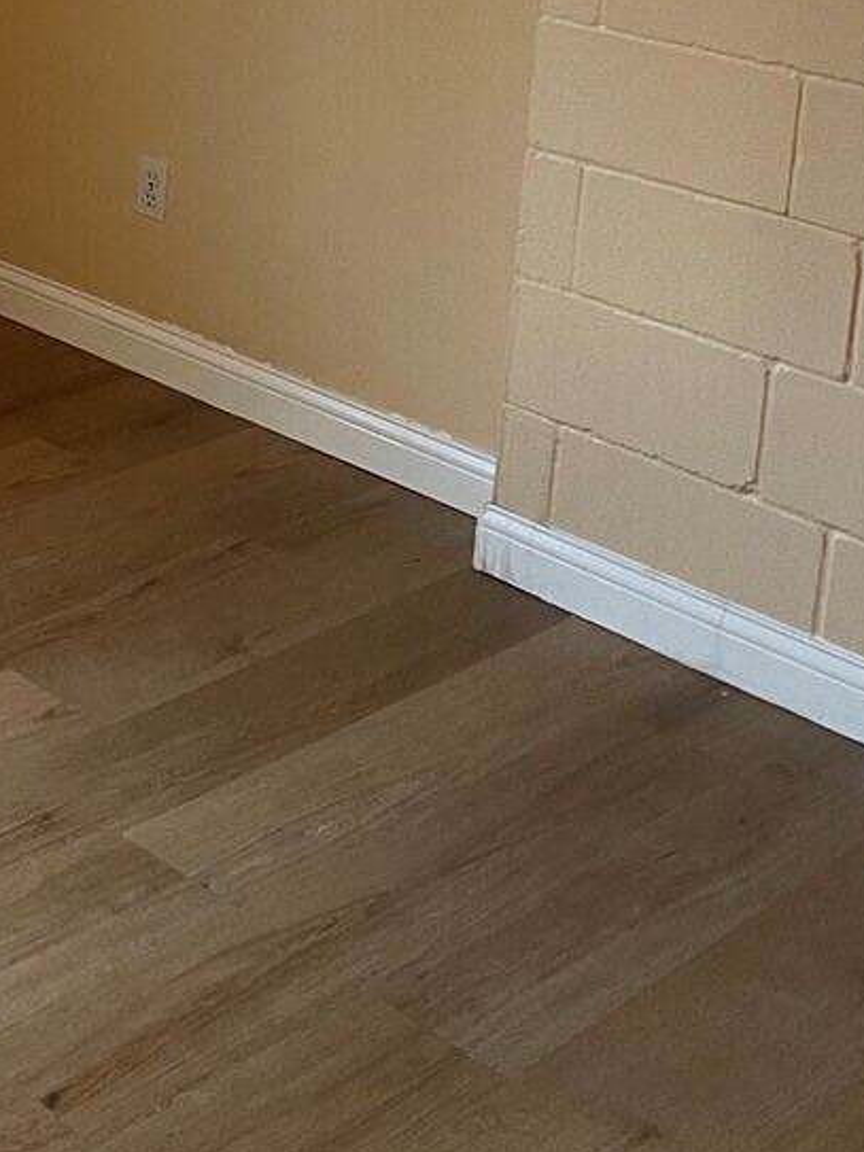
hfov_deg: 19.6
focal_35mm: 69
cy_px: -144
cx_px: -267
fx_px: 2297
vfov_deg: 25.9
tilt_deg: -8.4
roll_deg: -1.9
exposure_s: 1/60
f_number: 1.6
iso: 125
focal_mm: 4.2
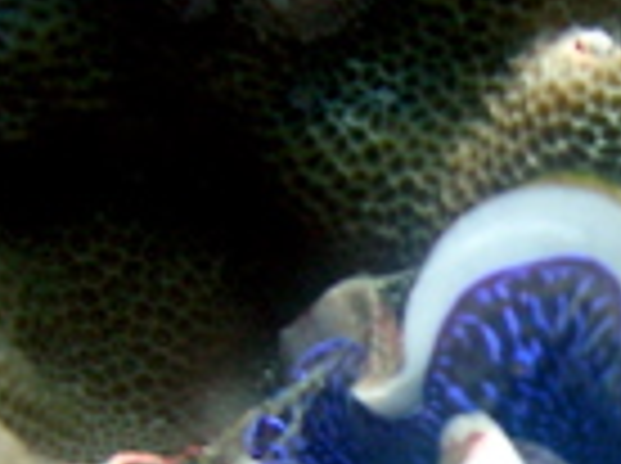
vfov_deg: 11.3
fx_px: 2346
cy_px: 360
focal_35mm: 131
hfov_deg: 14.7
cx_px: 675
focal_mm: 6.2
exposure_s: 1/161
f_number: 2.9
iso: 100
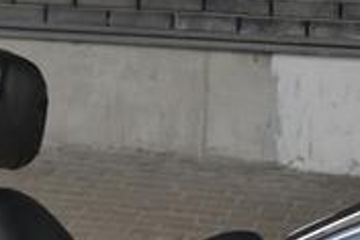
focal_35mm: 138
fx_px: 1379
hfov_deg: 14.7
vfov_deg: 9.9
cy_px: 173
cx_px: 17
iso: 320
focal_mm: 26
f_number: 5.6
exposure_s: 1/125
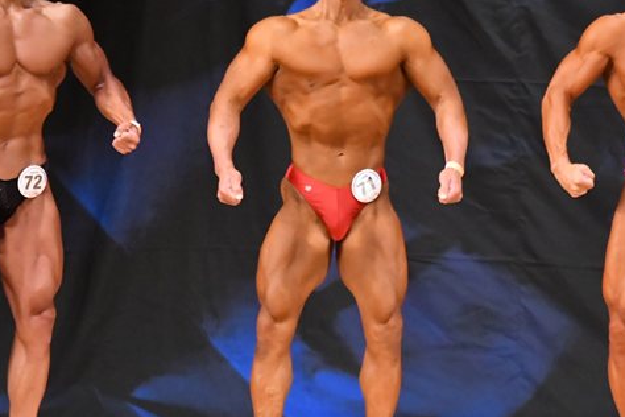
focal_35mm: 441
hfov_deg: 4.7
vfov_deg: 3.1
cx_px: 246
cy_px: 191
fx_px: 7656
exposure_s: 1/400
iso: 7200
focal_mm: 180
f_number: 5.6
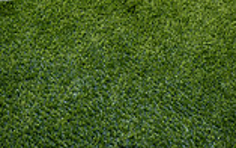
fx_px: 489
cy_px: -178
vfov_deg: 13.7
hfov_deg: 27.1
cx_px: 105
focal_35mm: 76
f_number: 8
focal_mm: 26
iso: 125
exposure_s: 1/250
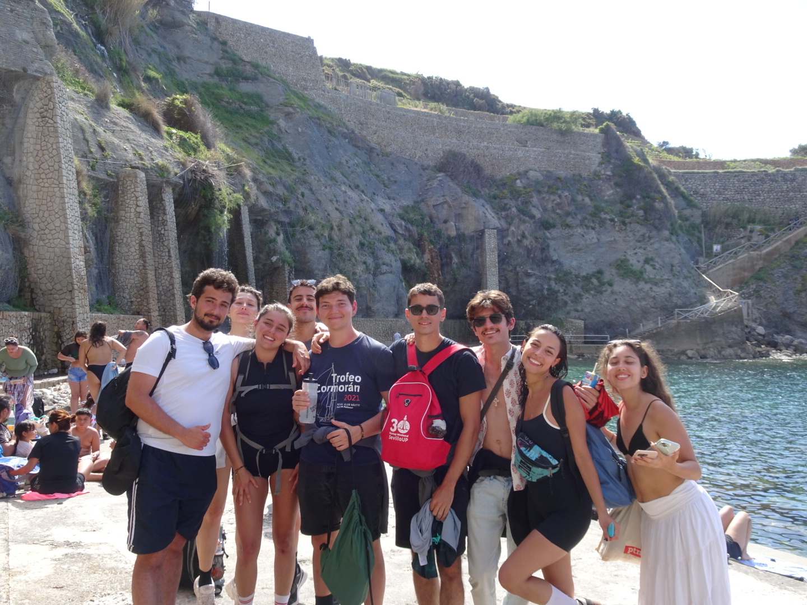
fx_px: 746
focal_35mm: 32
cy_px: 302
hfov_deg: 56.8
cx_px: 404
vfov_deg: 44.2
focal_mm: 5.43
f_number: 4
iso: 80
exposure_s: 1/250
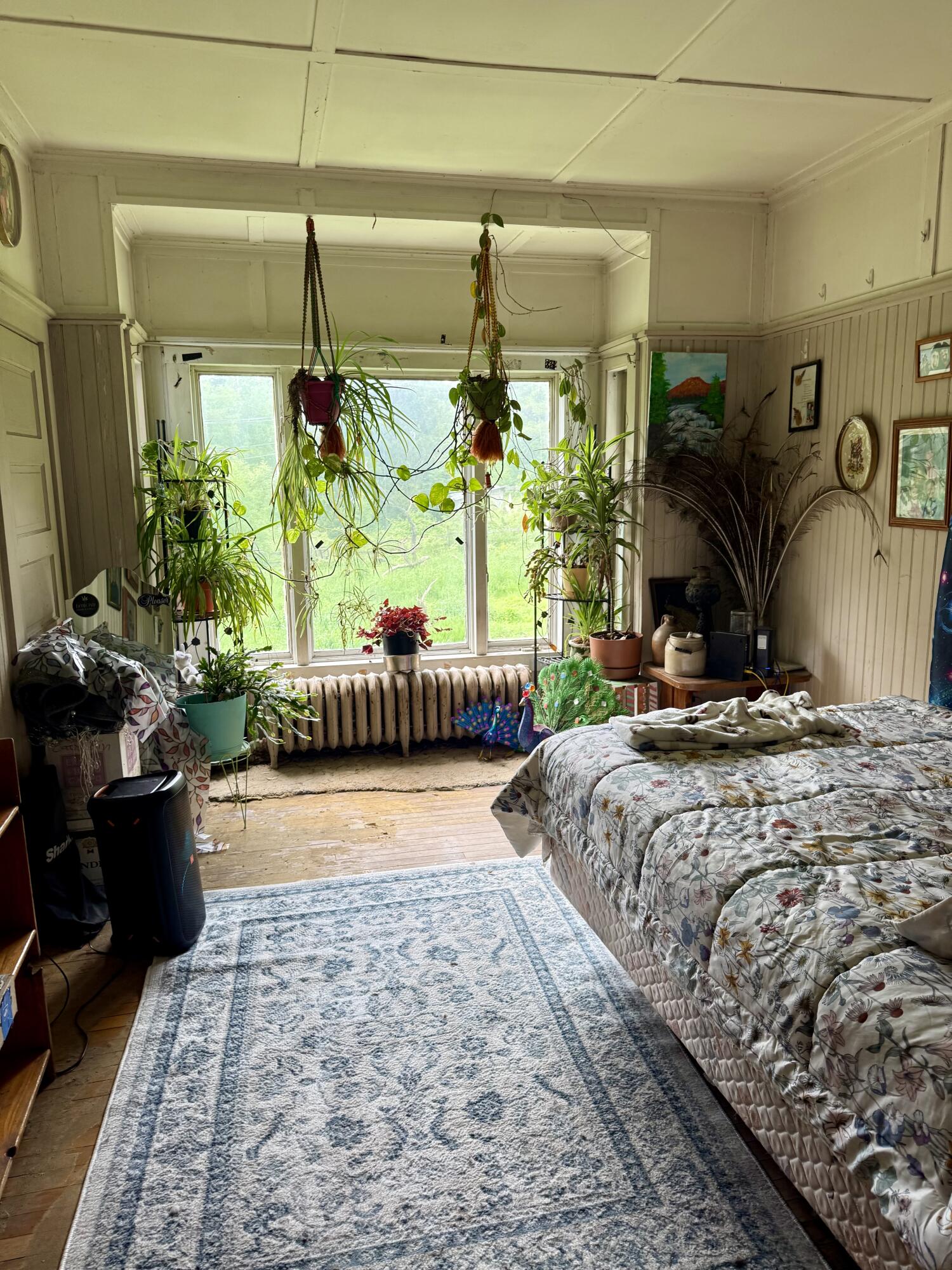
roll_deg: -1.9
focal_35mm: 24
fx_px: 880
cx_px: 476
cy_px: 635
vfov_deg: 71.6
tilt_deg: -8.2
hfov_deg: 56.8
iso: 64
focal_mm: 6.76
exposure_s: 1/137
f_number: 1.78
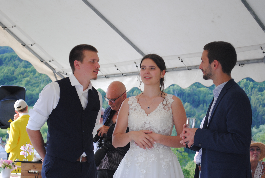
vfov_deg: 16.6
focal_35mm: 82
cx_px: 132
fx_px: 608
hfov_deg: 24.6
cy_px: 89
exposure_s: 1/60
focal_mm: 55
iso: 200
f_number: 5.6
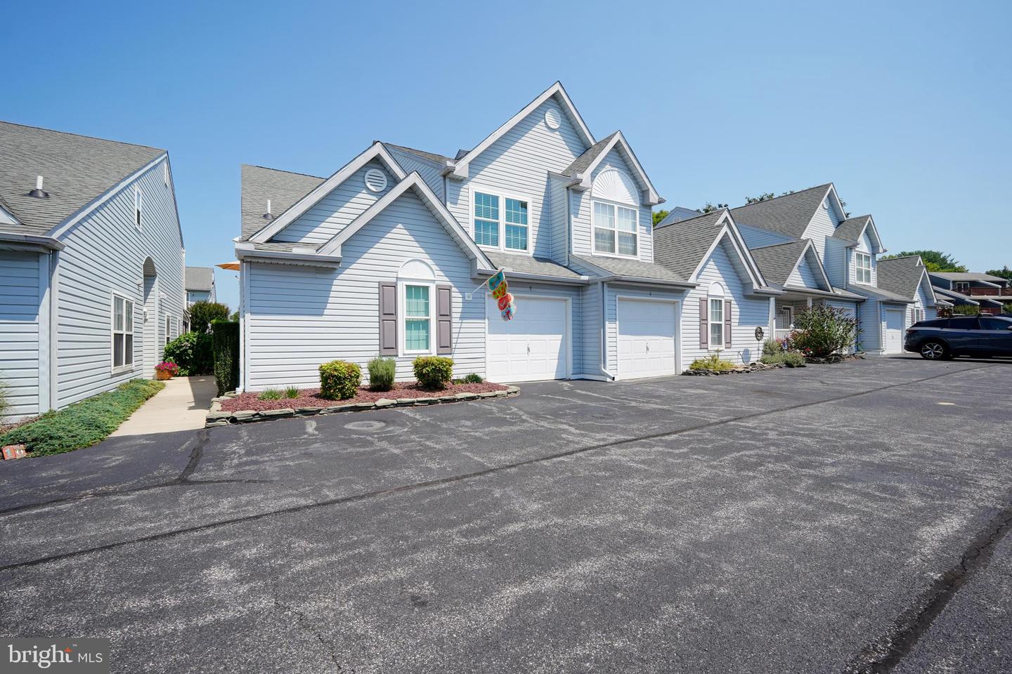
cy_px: 337
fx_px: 422
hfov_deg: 100.4
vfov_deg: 77.3
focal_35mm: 15
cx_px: 506
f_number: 7.1
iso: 100
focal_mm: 10
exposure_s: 1/200
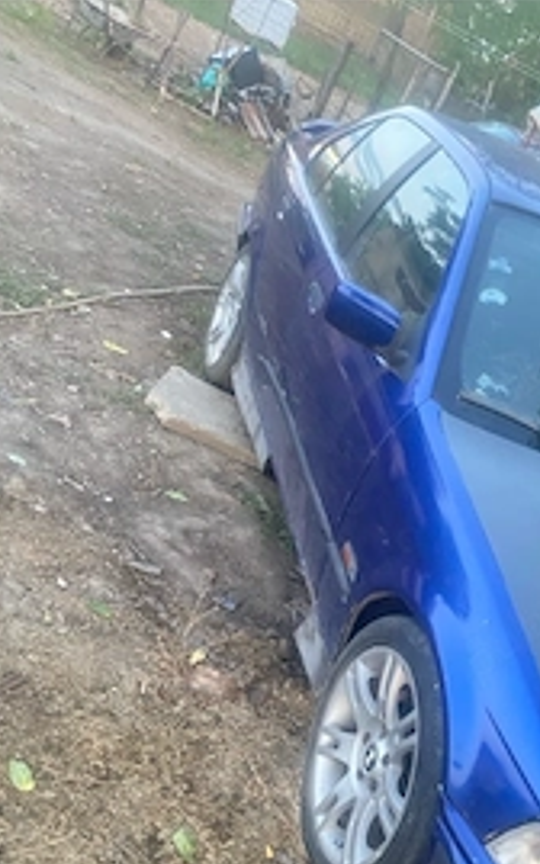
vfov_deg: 46.6
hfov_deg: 30.9
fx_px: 966
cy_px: 639
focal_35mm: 41
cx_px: 382
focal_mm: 4.25
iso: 320
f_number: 1.8
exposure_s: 1/60
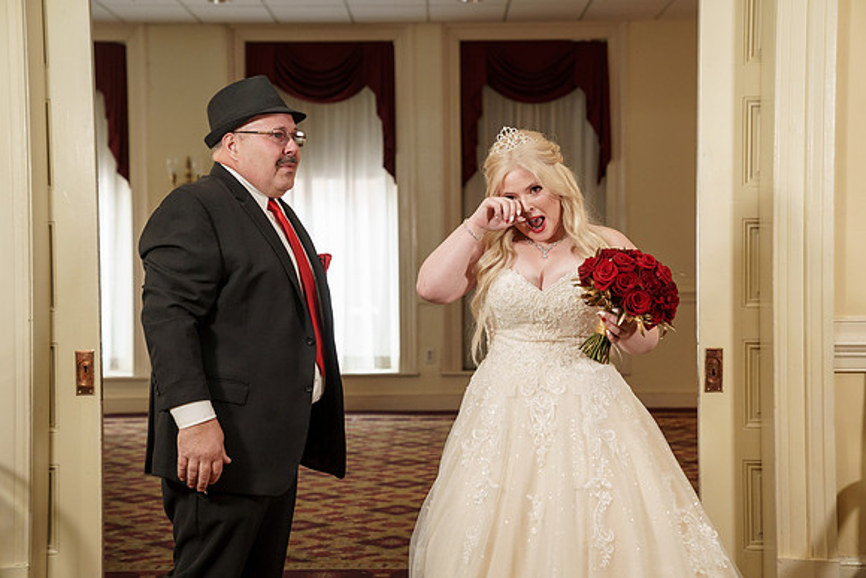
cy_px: 289
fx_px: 1598
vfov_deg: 20.5
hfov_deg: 30.3
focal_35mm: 66
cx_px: 438
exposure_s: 1/100
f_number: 4
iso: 2000
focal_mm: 65
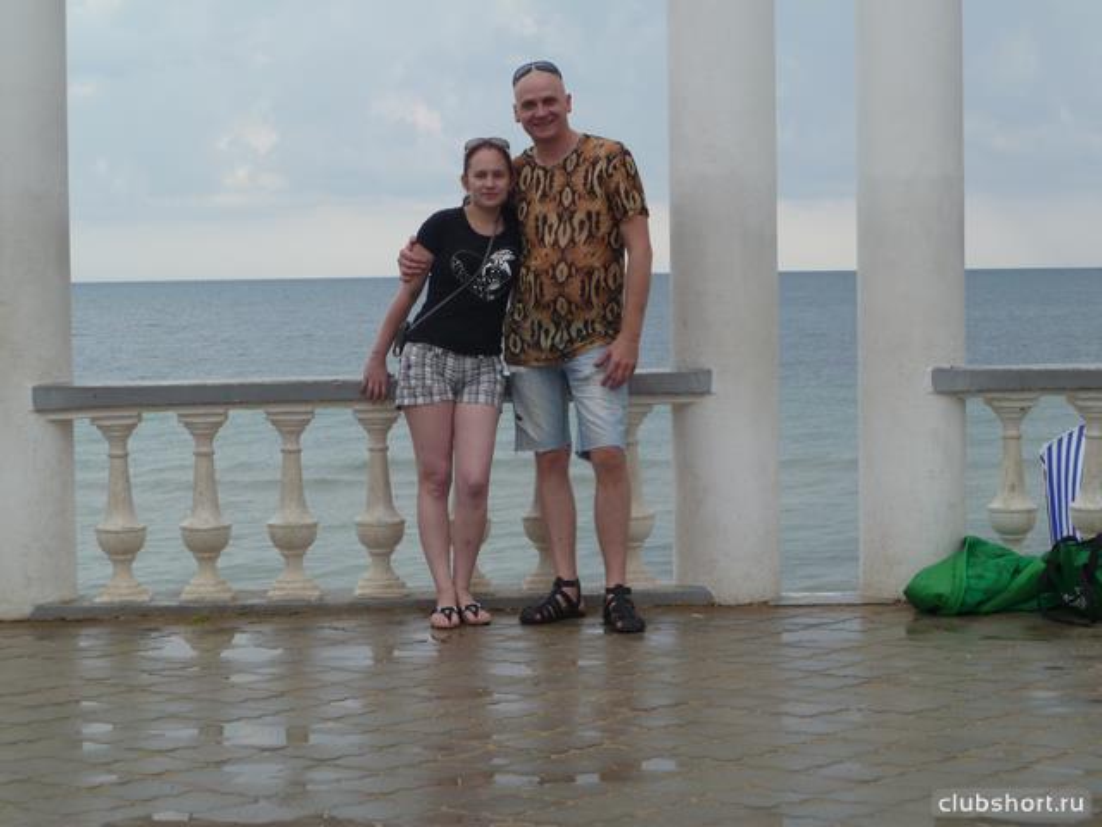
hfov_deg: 24.4
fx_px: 2547
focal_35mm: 80
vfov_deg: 18.4
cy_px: 414
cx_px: 551
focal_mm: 14.2
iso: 80
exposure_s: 1/200
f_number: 4.5
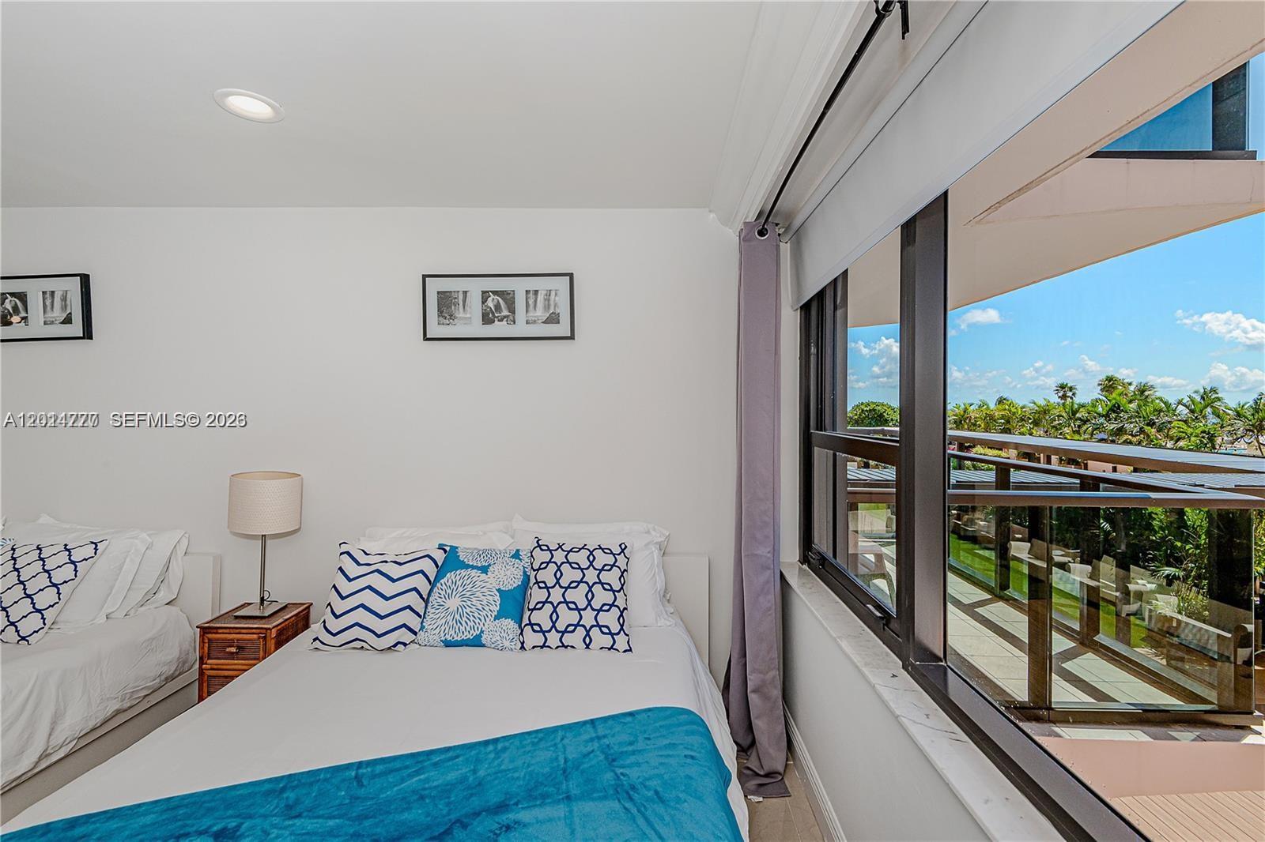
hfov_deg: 96.7
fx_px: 562
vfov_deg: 73.7
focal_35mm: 16
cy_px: 421
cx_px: 632
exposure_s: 1/200
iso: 400
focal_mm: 16
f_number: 8
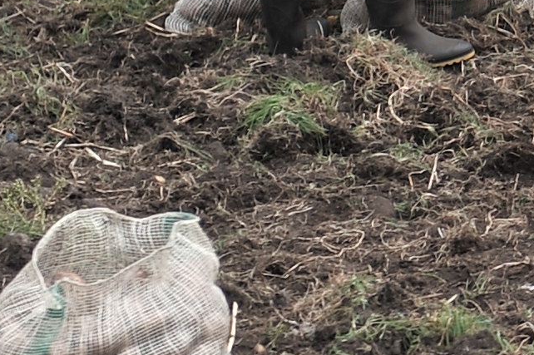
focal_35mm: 464
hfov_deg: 4.4
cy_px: -272
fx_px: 6877
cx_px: 1241
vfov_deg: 2.9
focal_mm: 70
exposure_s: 1/2000
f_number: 2.8
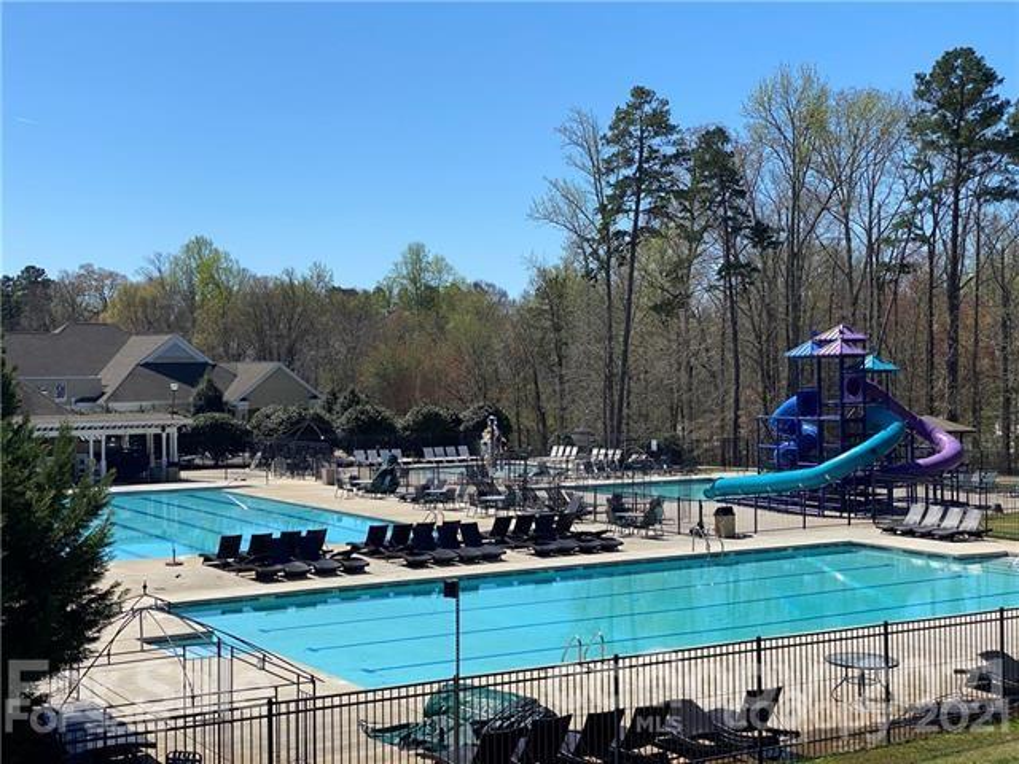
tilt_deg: -2.6
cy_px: 382
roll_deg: +0.0
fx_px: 1531
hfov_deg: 36.8
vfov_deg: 28.0
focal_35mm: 52
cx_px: 510
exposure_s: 1/1712
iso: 20
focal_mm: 6
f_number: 2
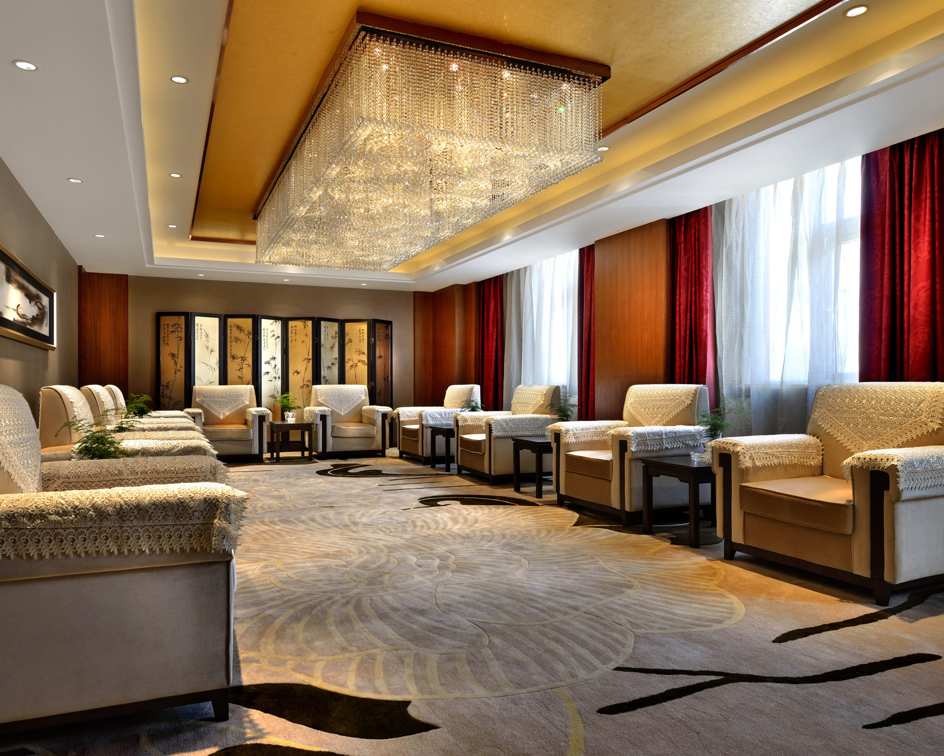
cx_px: 423
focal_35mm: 23
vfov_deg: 60.9
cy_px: 382
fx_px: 643
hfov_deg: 72.4
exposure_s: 2.5
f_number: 11
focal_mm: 20
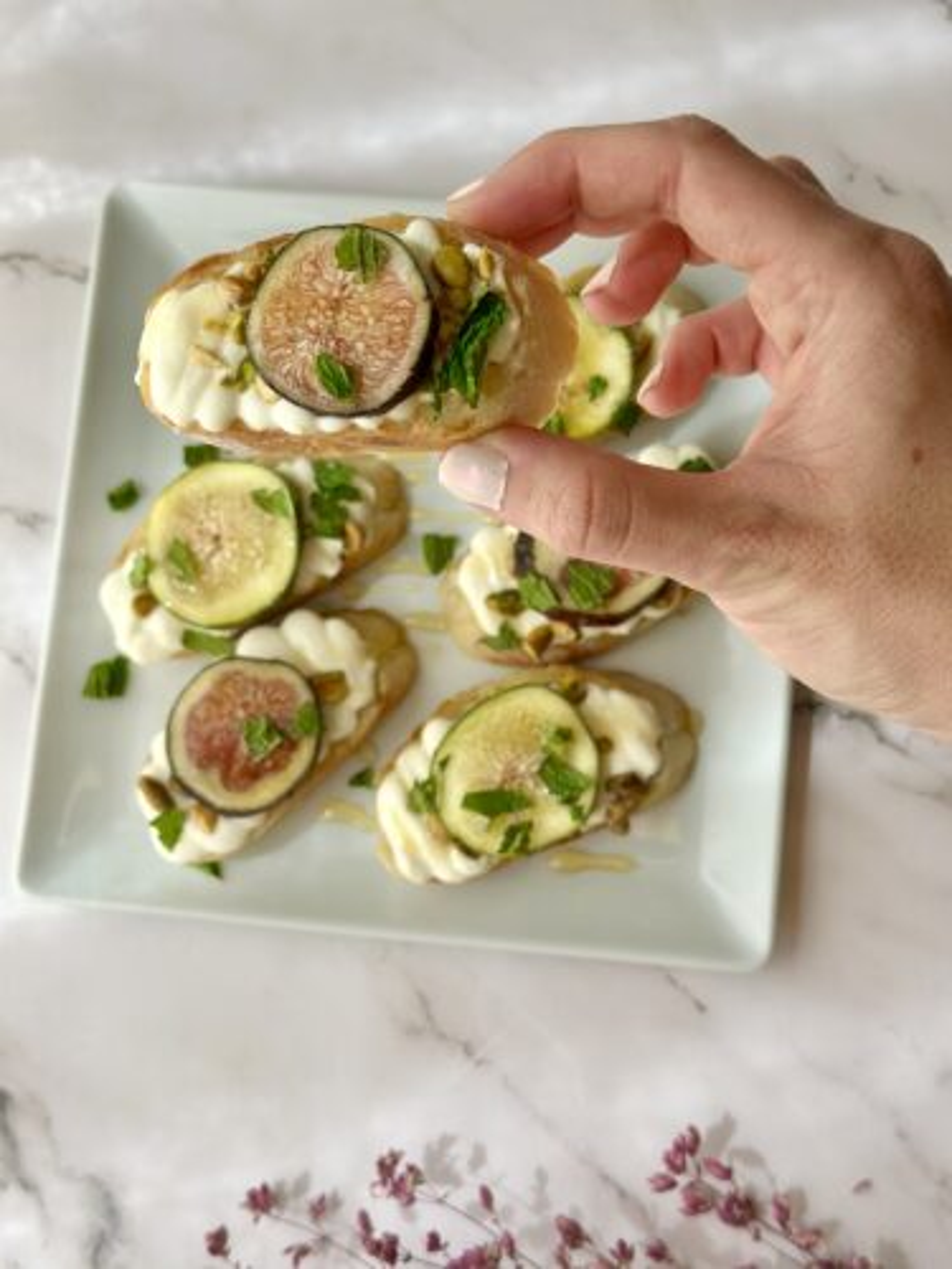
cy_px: 634
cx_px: 476
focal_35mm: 48
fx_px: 1760
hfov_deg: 30.3
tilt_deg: -79.6
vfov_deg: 39.7
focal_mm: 6.86
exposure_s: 1/1199
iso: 80
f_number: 1.78
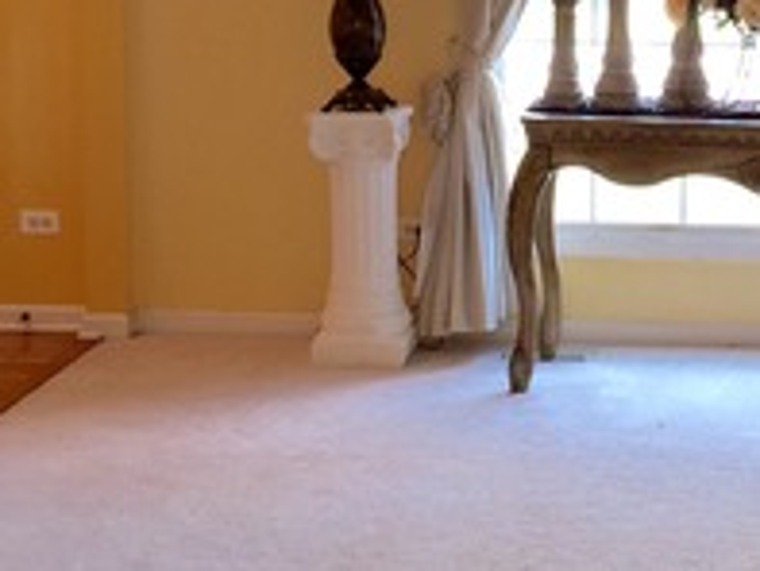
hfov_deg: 20.3
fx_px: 2065
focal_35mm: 94
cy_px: 181
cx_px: 741
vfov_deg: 15.7
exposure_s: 1/40
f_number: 2.2
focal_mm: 4.15
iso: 40
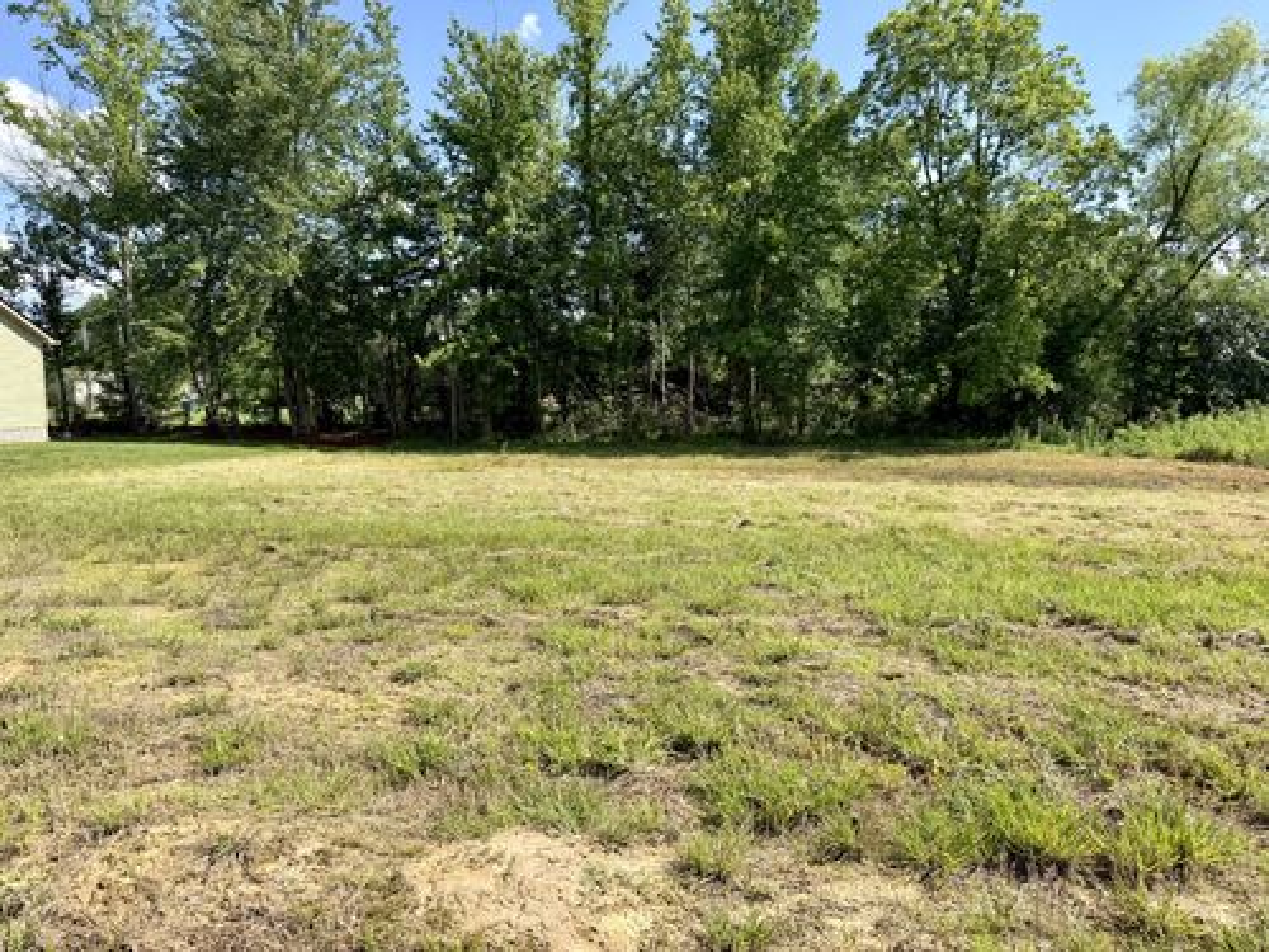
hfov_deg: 71.6
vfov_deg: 56.8
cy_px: 476
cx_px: 634
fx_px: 880
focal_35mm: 24
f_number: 1.78
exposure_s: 1/2801
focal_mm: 6.76
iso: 80
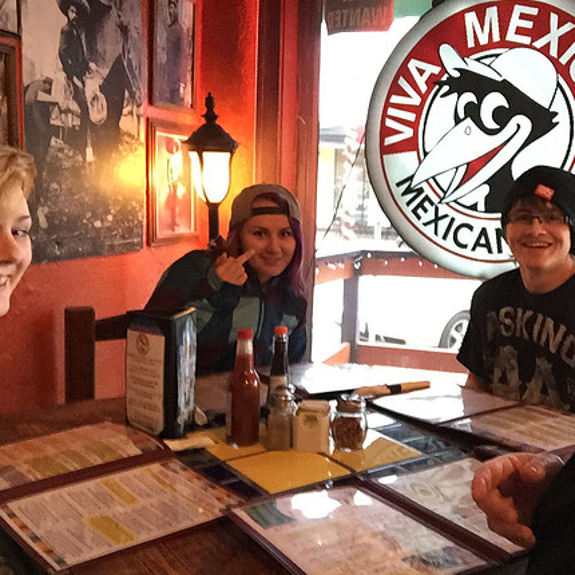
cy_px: 290
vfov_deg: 44.9
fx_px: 695
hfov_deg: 44.5
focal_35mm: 37
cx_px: 366
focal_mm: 2.65
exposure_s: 1/20
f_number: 2.2
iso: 250
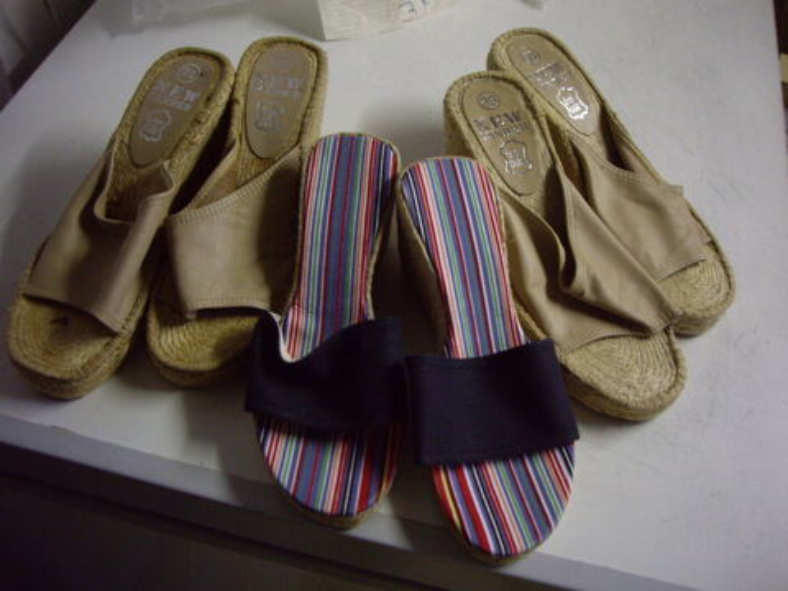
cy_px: 296
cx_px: 394
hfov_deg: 49.0
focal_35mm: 38
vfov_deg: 37.7
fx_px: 865
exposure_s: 1/13
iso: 200
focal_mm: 6.2
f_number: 2.7
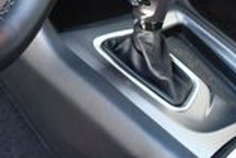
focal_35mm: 147
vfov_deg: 9.0
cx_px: -72
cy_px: -126
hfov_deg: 13.4
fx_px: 965
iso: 1100
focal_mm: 18
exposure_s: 1/125
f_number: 3.5
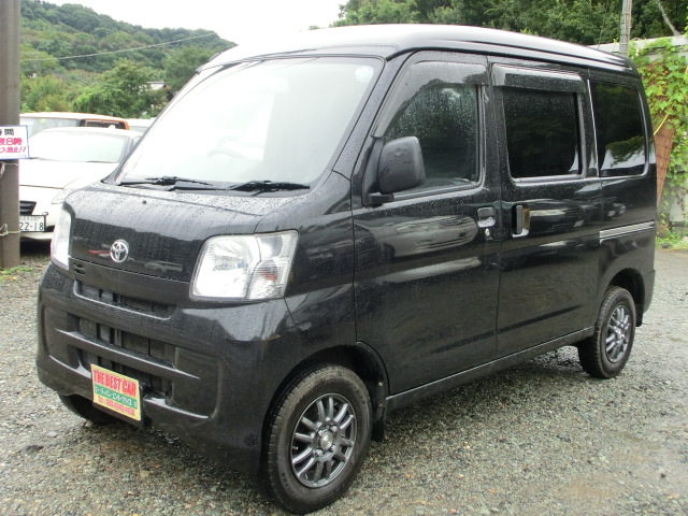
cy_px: 258
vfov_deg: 32.9
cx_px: 344
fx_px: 875
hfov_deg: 42.9
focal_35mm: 44
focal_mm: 7.87
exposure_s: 1/60
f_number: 4.2
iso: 320
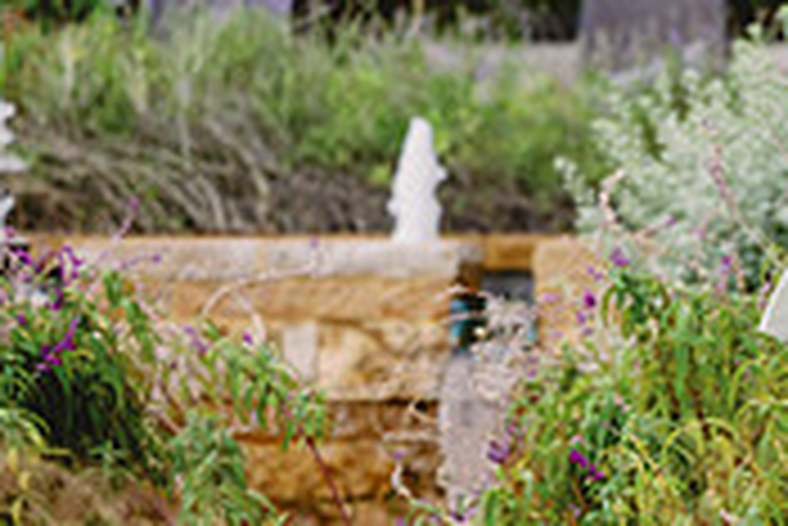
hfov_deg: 8.4
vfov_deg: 5.8
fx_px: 5214
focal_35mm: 238
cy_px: 294
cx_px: 1202
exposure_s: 1/200
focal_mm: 70
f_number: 3.2
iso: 160
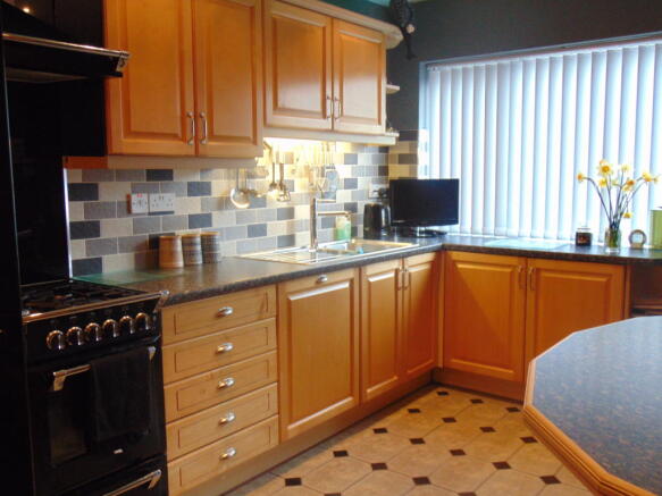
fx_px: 631
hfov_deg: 55.4
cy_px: 248
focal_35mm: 33
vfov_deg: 42.9
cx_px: 331
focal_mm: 5.8
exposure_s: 1/30
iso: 250
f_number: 3.2
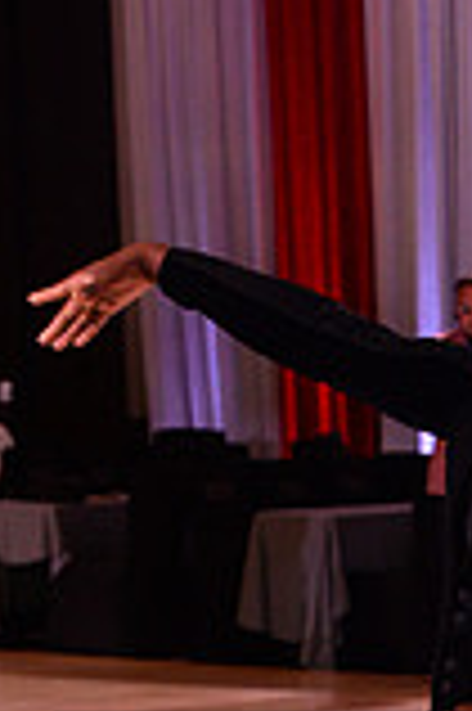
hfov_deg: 6.7
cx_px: 677
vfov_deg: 10.0
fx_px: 3981
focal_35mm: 202
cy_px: 864
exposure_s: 1/250
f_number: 6.3
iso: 2500
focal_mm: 55
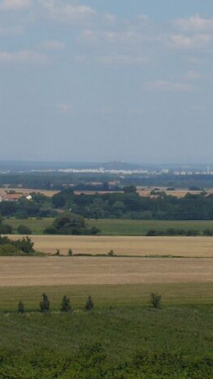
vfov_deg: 10.9
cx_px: 181
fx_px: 1989
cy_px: 152
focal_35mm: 198
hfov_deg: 6.1
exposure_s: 1/200
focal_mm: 13
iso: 100
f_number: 13
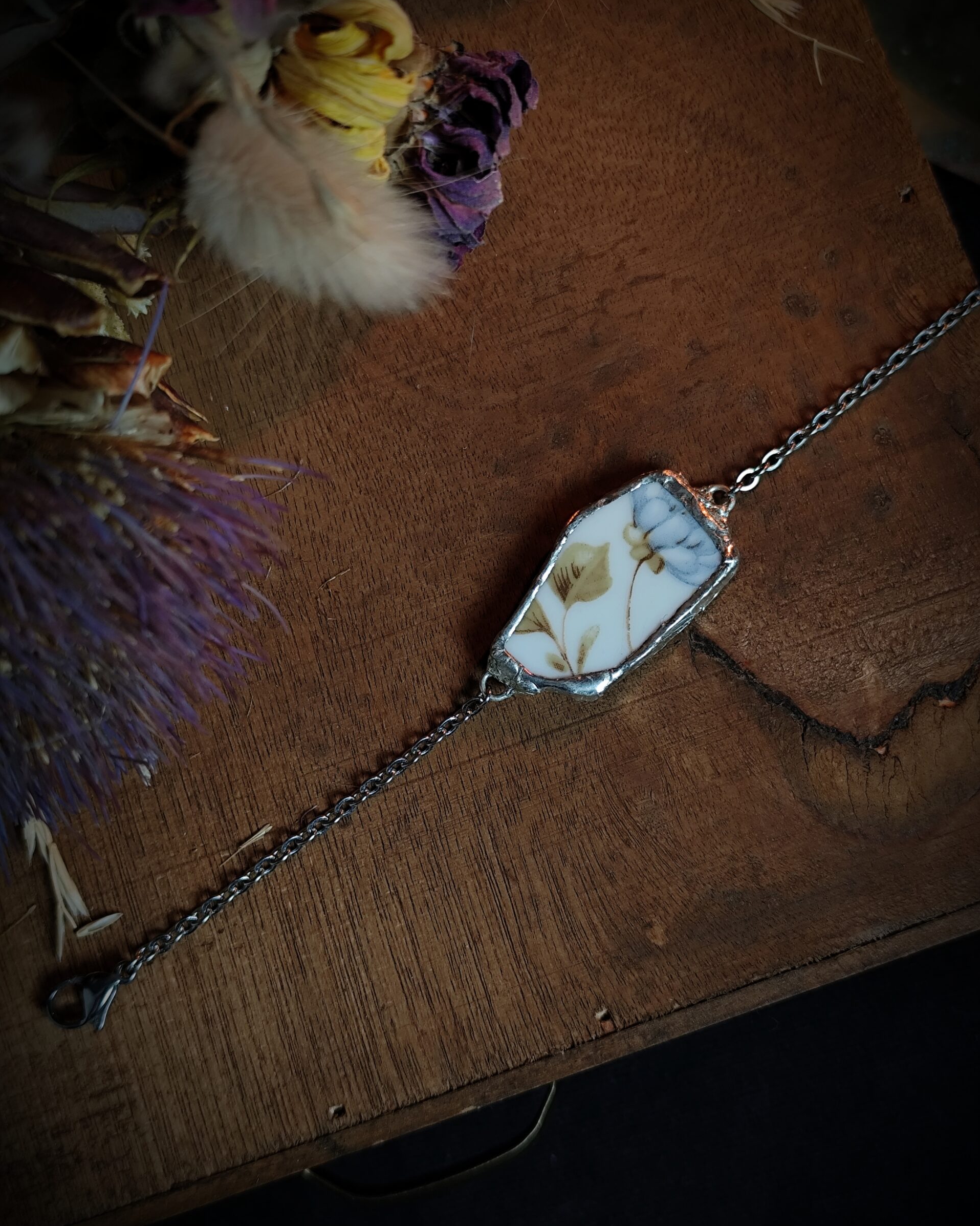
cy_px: 618
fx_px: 1740
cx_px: 491
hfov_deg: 31.4
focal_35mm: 48
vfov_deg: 38.8
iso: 250
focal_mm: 6.19
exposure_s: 1/50
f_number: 1.65
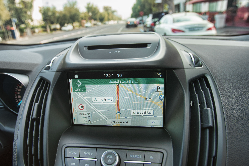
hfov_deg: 96.7
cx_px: 124
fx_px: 111
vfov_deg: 73.8
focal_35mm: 16
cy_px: 83
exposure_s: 1/60
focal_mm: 16
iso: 100
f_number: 4
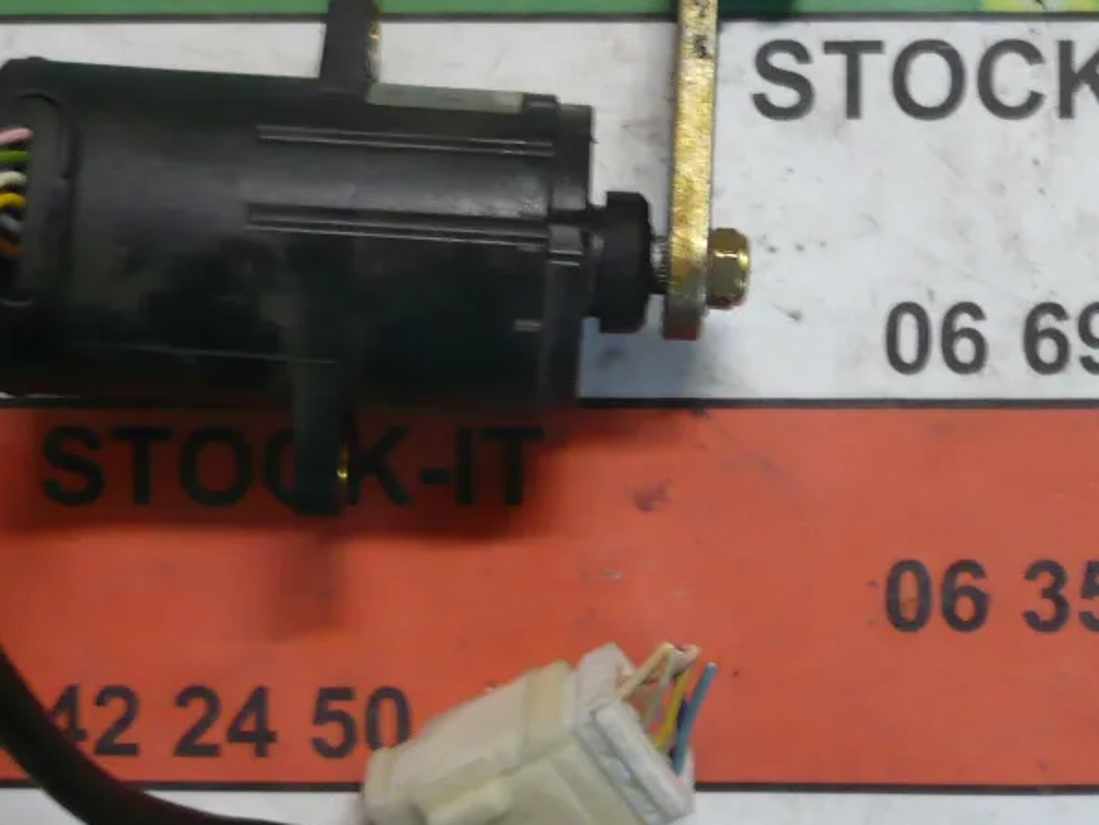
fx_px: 2382
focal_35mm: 75
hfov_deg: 26.0
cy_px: 241
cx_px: 637
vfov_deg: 19.5
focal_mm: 5.8
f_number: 2.8
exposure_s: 1/10
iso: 200
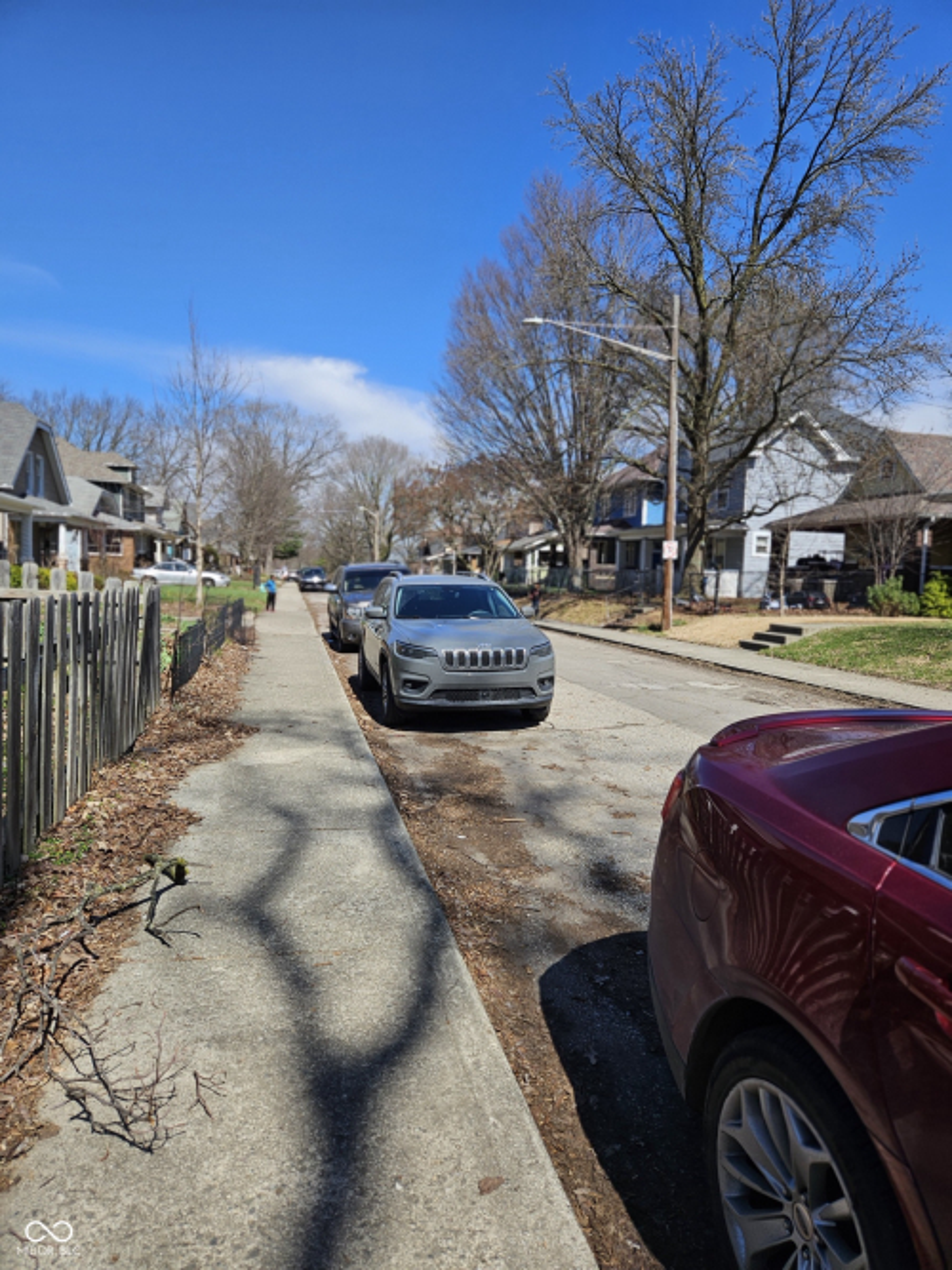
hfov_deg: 58.9
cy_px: 635
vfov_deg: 73.9
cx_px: 476
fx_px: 844
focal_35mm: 23
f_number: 1.8
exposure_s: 1/1824
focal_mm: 5.4
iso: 25
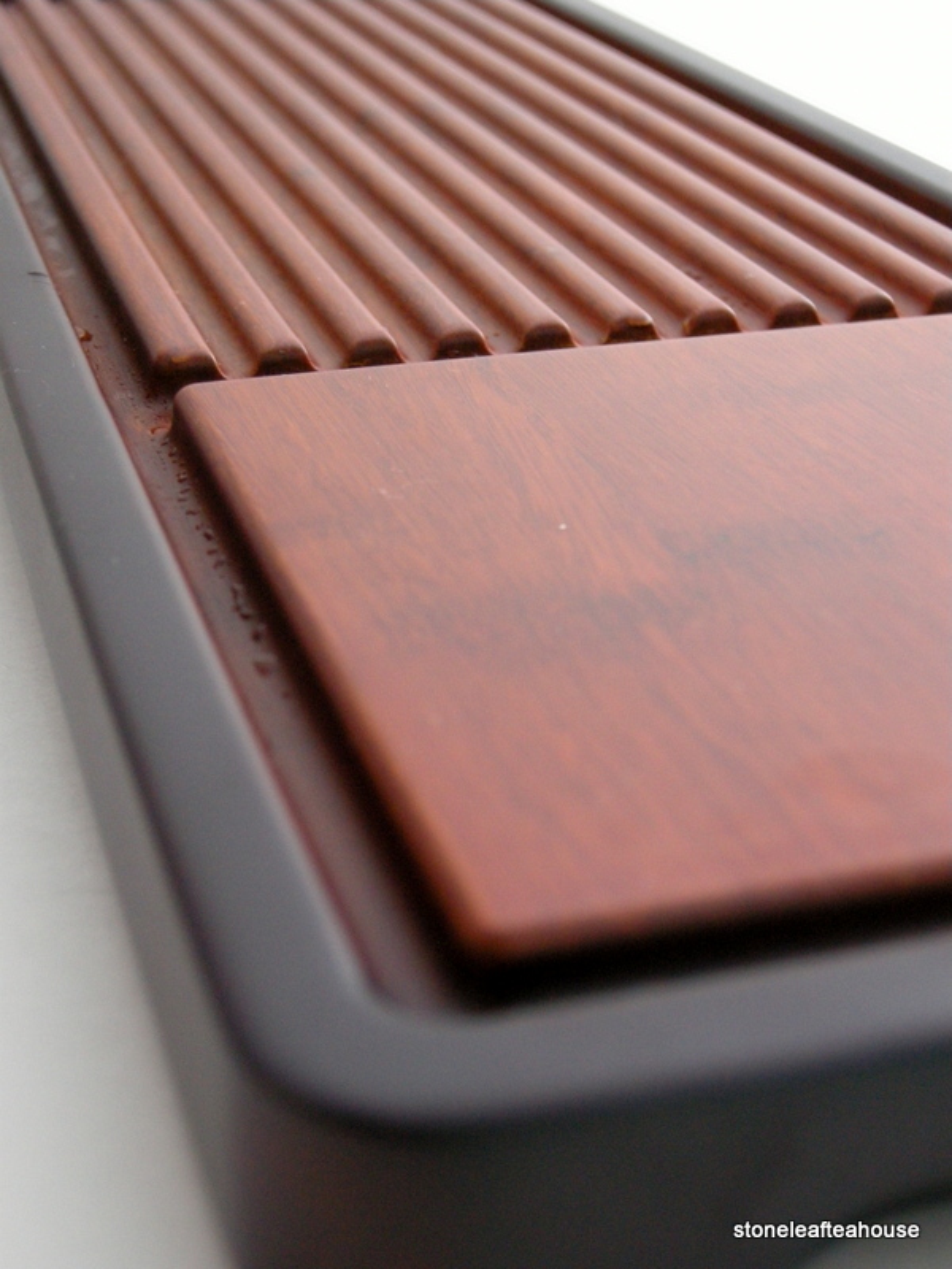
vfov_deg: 32.2
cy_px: 634
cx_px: 476
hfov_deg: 24.4
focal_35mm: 60
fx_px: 2200
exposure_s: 1/31.7
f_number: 3.5
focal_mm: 12.9
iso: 400
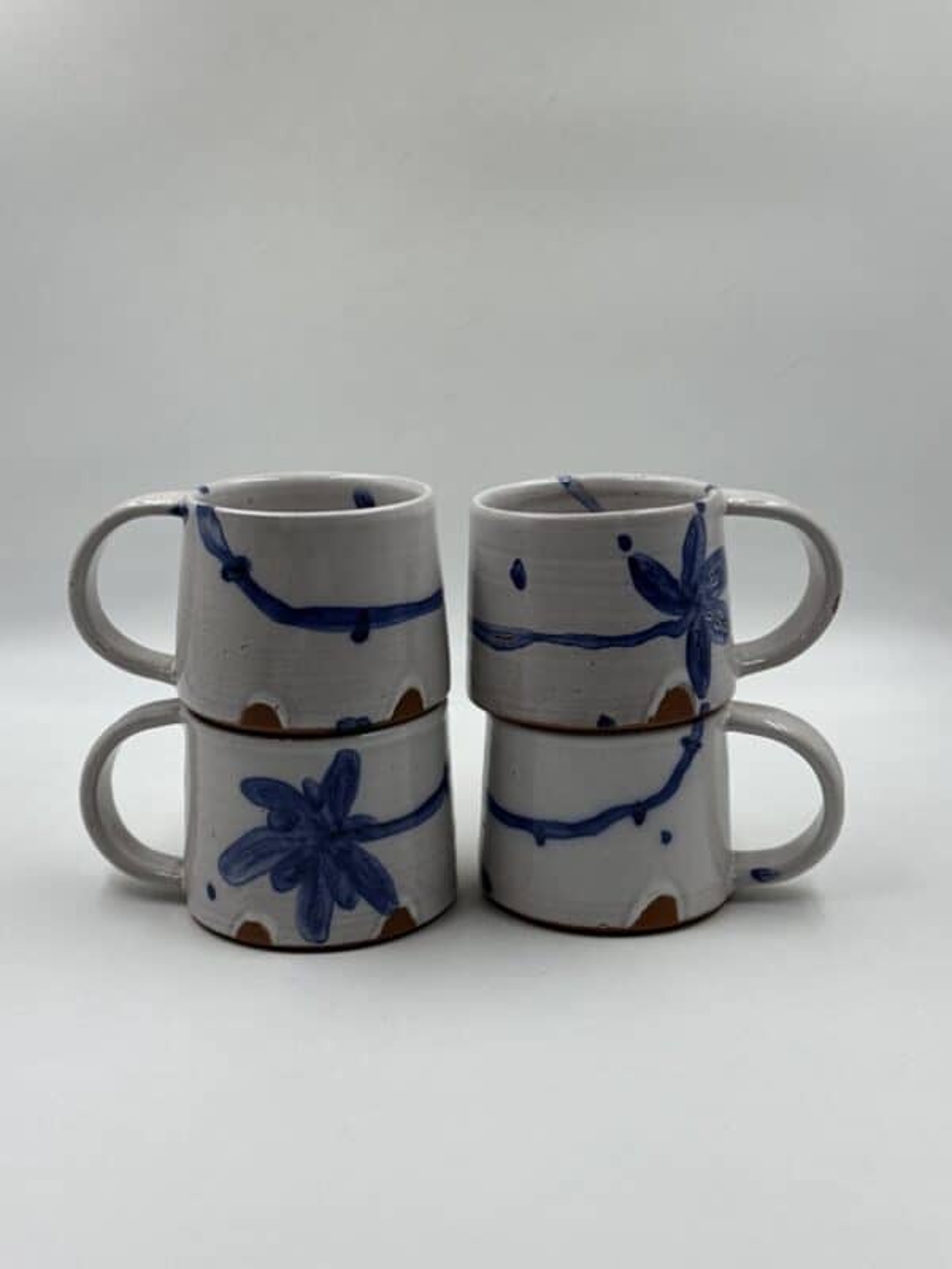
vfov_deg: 39.7
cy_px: 634
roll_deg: -0.2
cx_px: 476
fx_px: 1760
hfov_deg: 30.3
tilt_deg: -16.2
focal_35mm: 48
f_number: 1.78
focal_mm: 6.86
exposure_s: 1/619
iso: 64
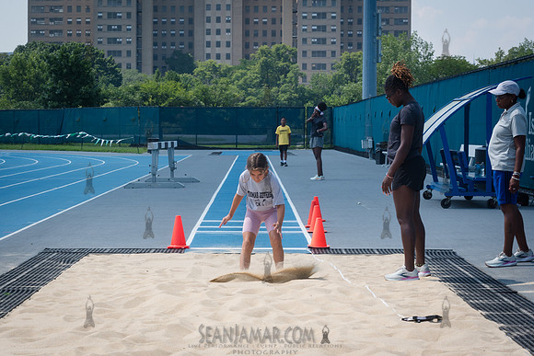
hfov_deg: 20.8
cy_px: 195
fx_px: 1452
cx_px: 242
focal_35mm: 98
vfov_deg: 14.0
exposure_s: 1/320
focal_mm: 80
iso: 400
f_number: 11
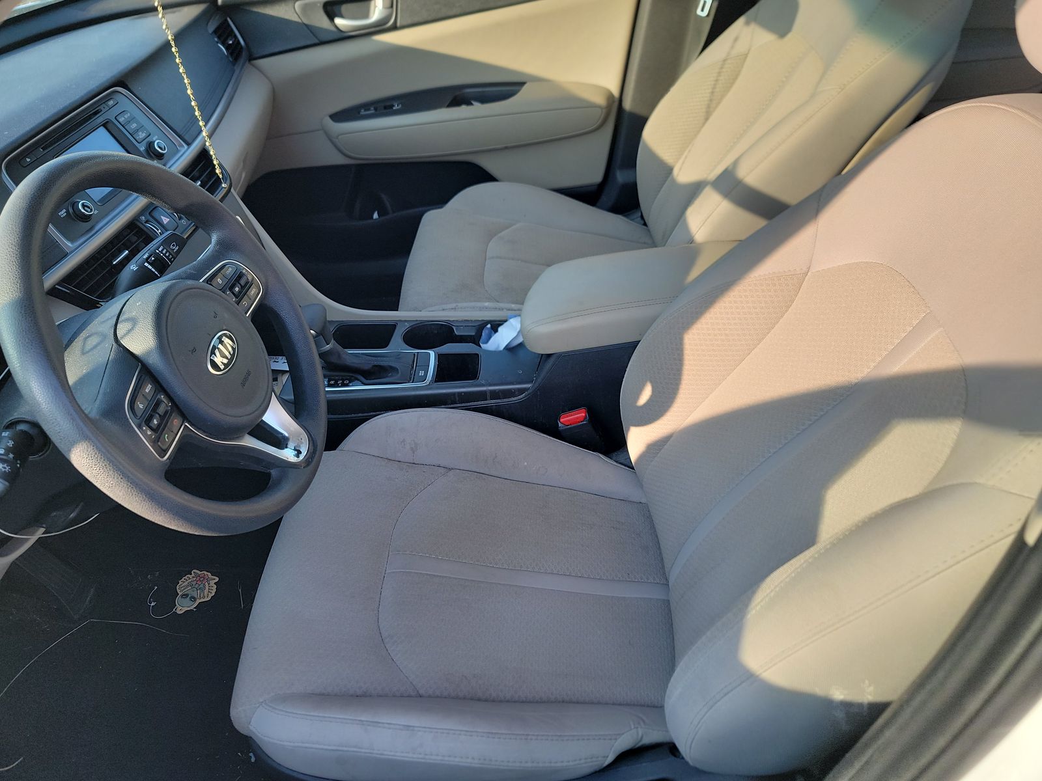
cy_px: 390
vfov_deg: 56.8
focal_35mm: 24
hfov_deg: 71.6
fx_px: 722
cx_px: 521
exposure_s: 1/121
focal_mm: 6.7
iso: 50
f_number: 1.8
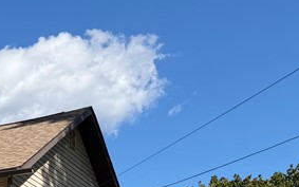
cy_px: 299
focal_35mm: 92
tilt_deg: +7.3
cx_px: -61
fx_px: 750
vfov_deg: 13.2
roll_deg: -0.6
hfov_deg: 21.0
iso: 80
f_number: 1.78
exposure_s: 1/3759
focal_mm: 6.76
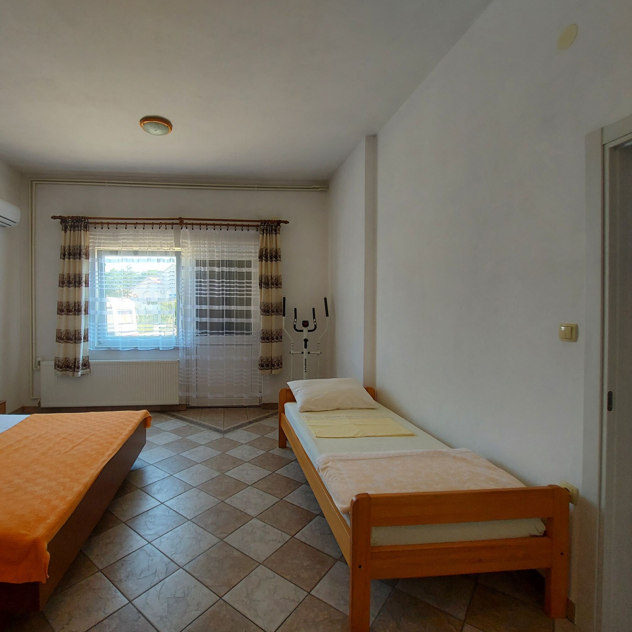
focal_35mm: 16
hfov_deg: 86.2
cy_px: 317
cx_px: 249
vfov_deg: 87.4
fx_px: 330
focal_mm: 1.74
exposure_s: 1/50
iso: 64
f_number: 2.2
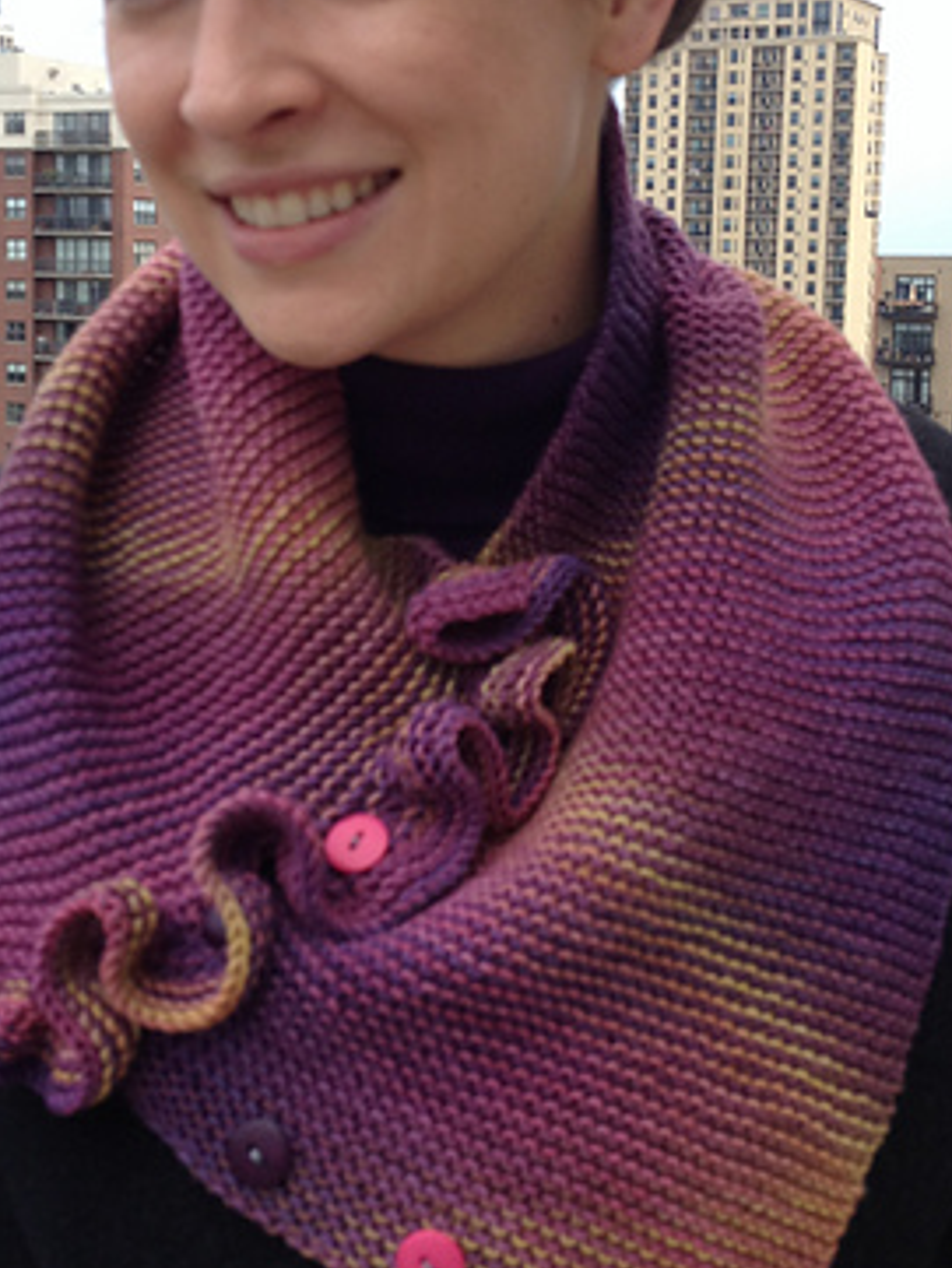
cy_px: 506
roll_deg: -1.2
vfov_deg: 31.1
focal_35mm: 62
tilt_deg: -5.9
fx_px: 2272
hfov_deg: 23.6
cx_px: 407
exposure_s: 1/521
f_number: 2.4
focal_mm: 4.28
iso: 50
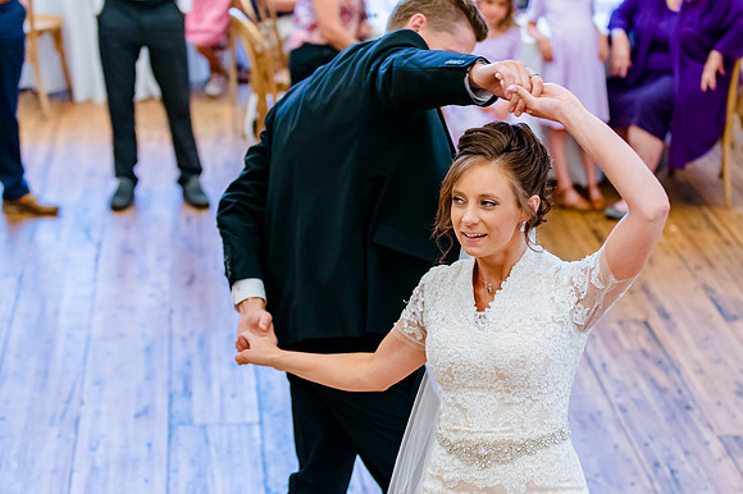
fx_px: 2009
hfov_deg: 20.9
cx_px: 466
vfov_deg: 14.0
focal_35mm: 97
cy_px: 283
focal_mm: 70
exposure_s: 1/500
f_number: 2.8
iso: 2000
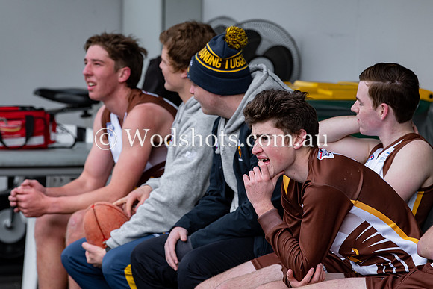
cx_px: 237
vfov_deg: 3.4
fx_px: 4837
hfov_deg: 5.1
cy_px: 138
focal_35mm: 402
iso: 280
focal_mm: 170
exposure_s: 1/1000
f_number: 4
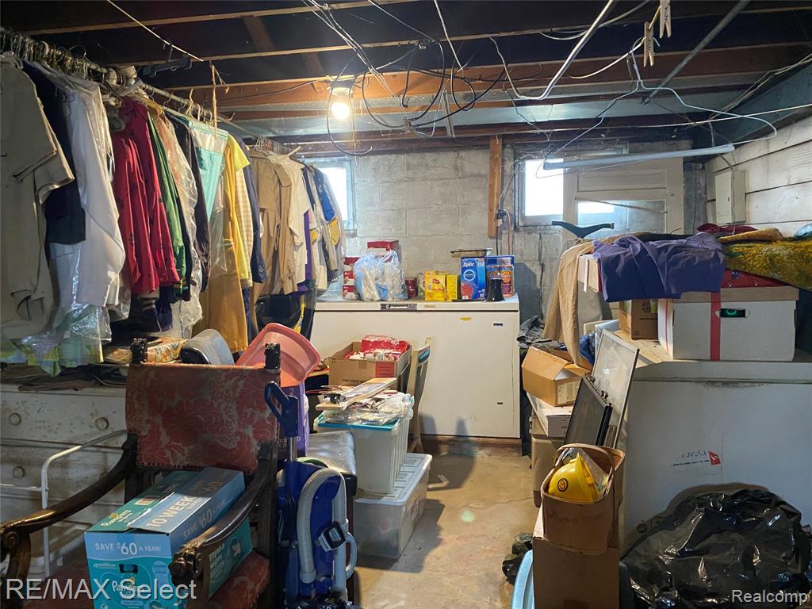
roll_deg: +0.4
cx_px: 406
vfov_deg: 53.1
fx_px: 610
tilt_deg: -5.7
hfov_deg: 67.3
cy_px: 304
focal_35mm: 26
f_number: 1.8
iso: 500
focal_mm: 4.25
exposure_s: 1/40
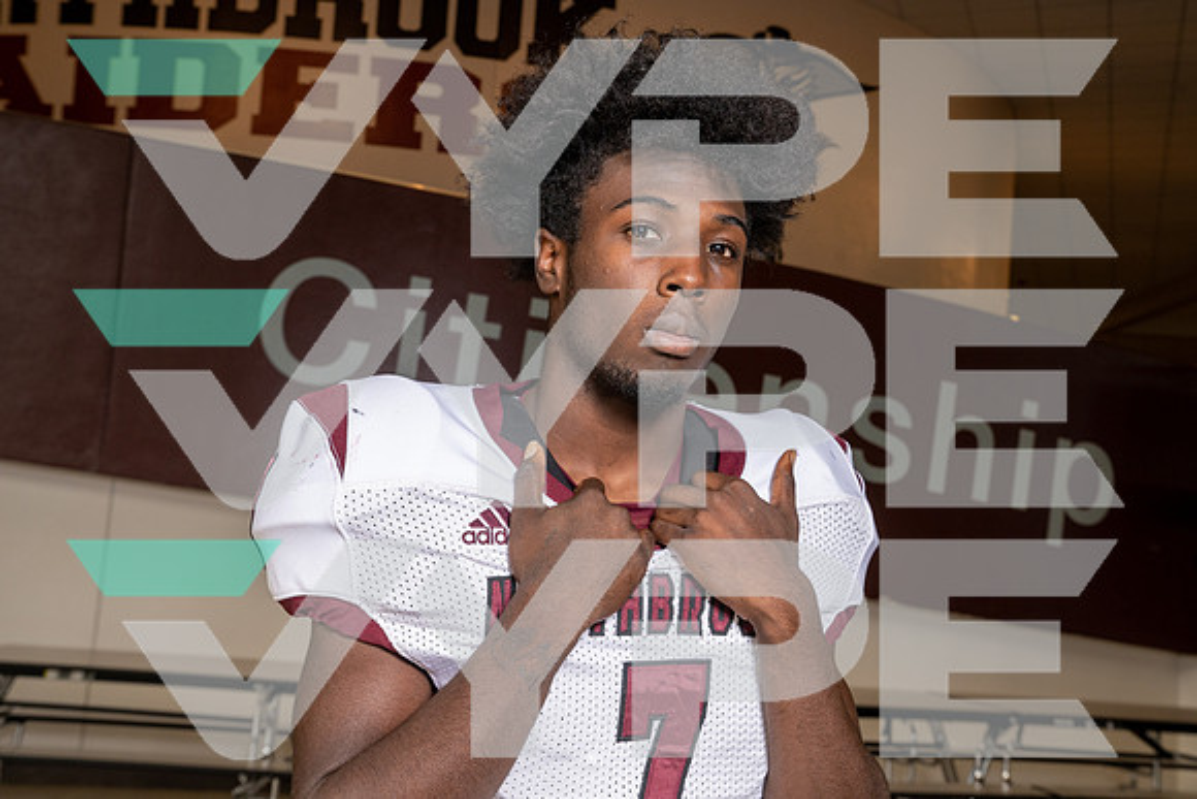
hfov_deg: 43.6
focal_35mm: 45
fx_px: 1497
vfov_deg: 29.9
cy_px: 400
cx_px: 598
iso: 800
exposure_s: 1/250
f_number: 8
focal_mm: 45
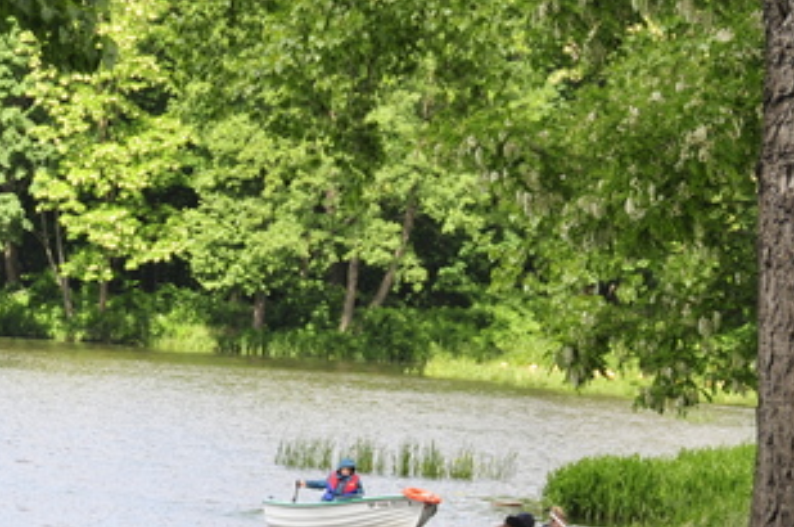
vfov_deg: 5.2
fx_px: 5747
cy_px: 298
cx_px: -157
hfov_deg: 7.8
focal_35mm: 261
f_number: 5.6
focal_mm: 70
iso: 200
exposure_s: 1/200
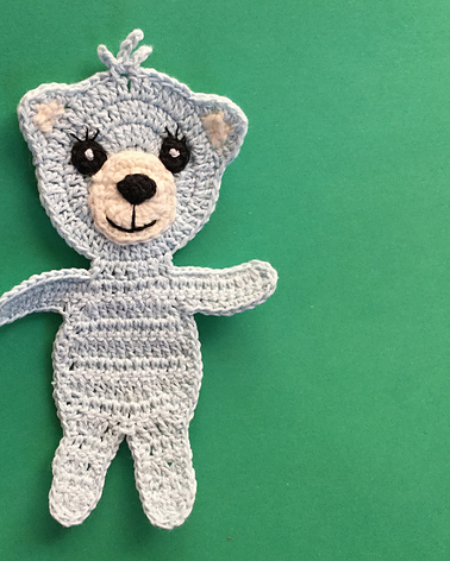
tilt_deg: -82.6
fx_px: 682
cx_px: 126
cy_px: 282
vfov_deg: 44.8
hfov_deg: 35.9
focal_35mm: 41
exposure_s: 1/33
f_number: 2.4
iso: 40
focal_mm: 3.3
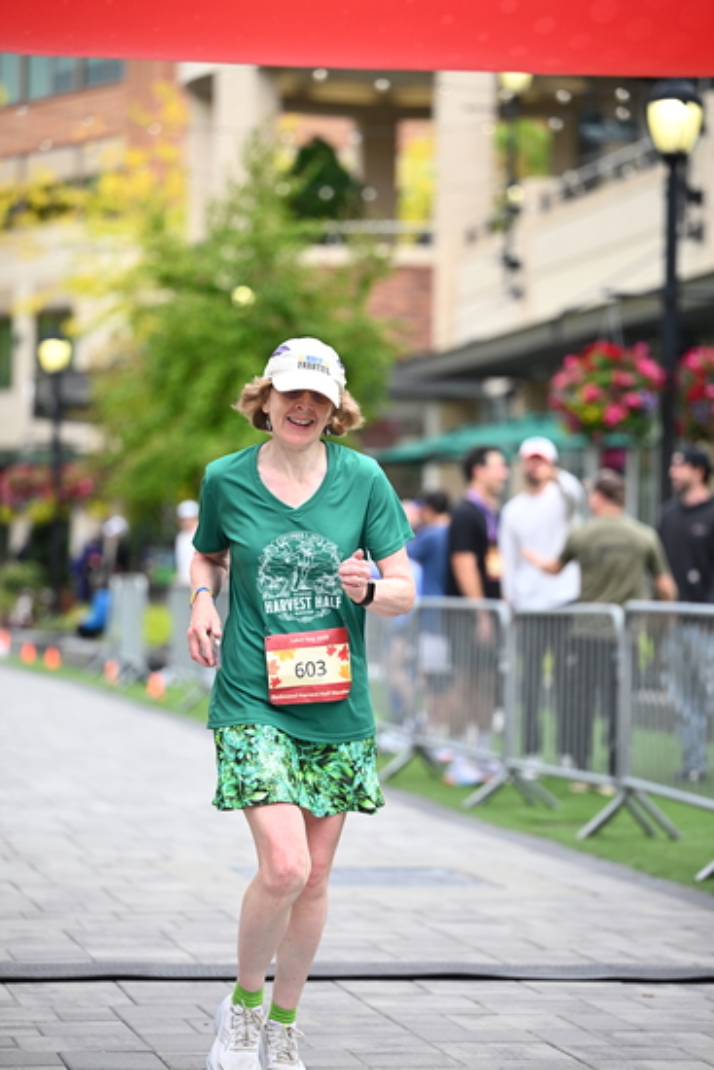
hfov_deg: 11.9
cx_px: 357
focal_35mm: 115
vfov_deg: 17.8
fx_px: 3419
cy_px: 535
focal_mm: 115
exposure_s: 1/1600
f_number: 2.8
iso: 640
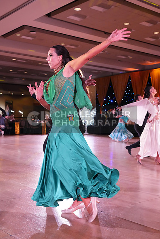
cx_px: 80
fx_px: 286
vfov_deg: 45.4
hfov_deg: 31.2
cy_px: 120
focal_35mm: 43
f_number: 5
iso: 6400
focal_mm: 43
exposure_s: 1/400
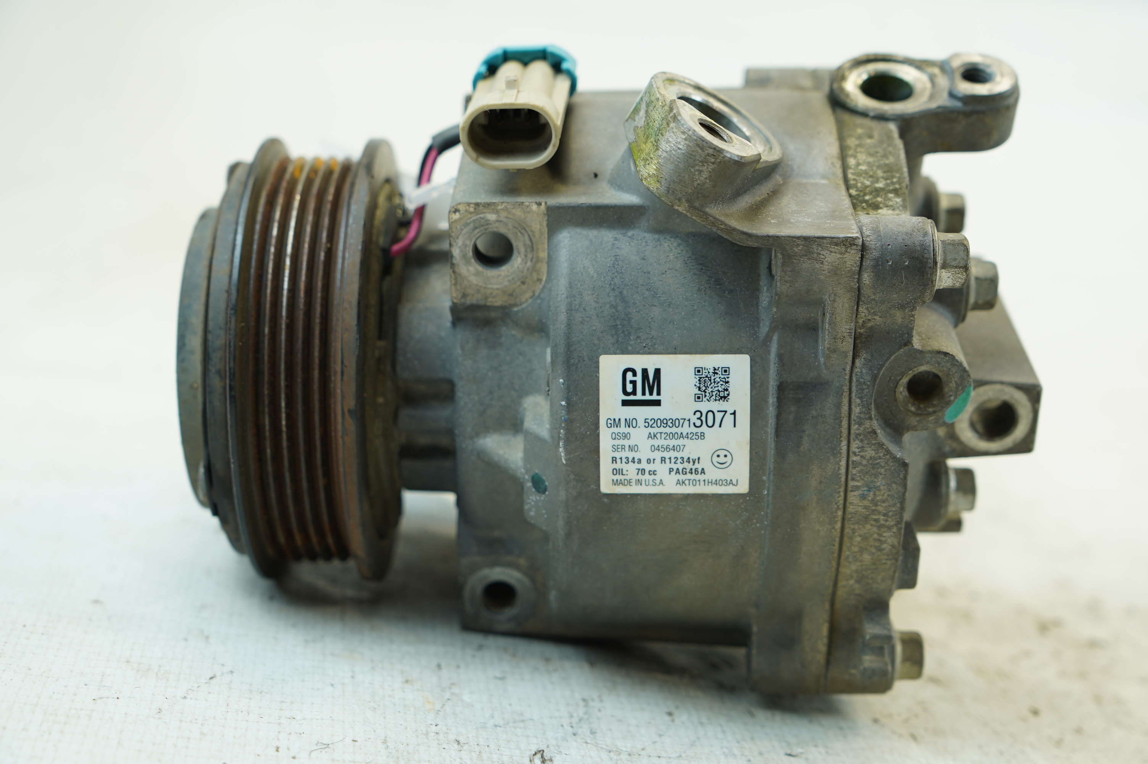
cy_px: 382
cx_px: 574
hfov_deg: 35.1
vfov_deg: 23.7
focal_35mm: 57
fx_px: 1816
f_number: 4
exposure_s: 1/60
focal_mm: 38
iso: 160
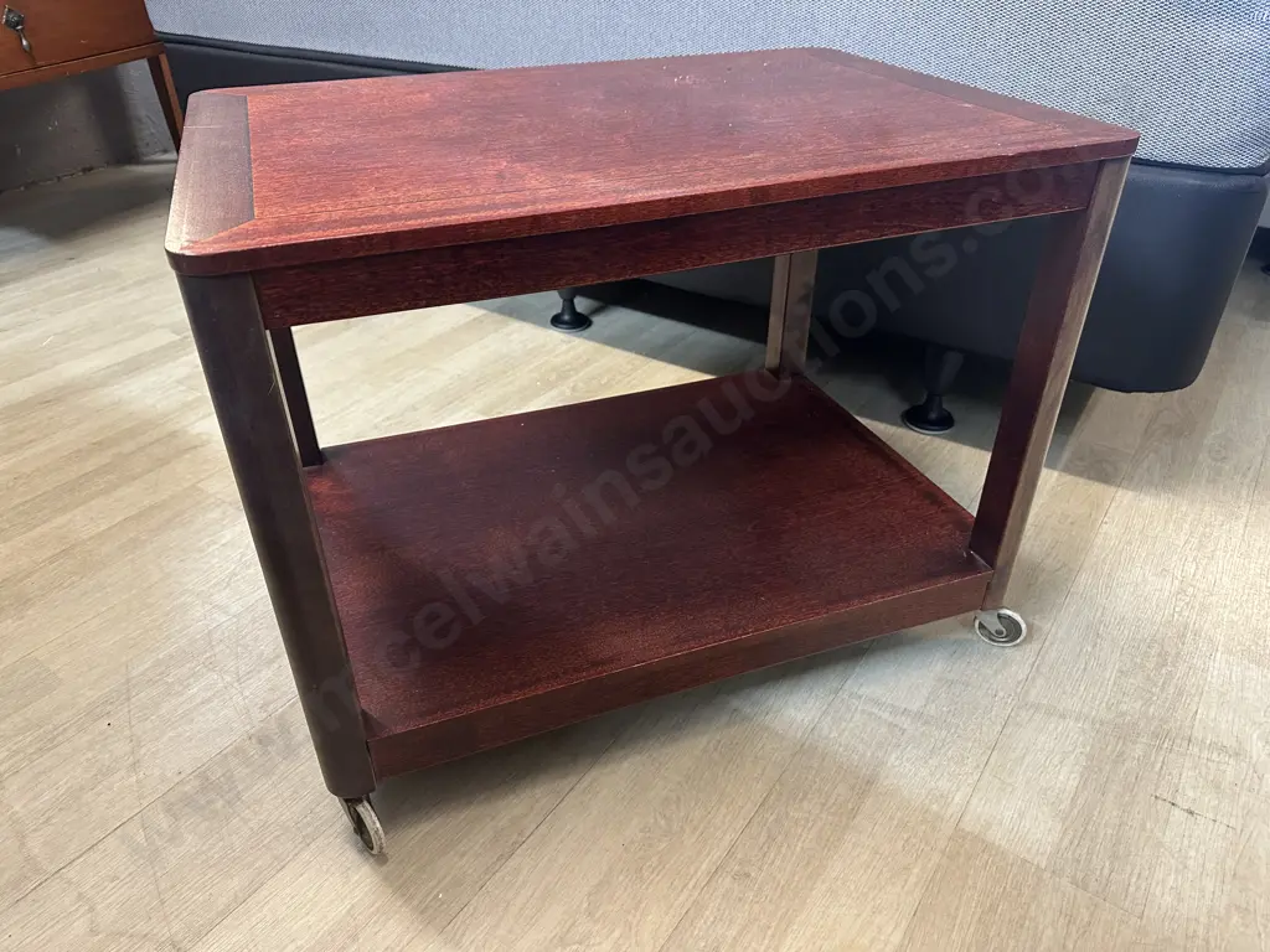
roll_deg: +0.1
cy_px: 476
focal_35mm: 24
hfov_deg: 71.6
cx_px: 635
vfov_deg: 56.8
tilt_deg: -33.5
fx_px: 881
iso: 400
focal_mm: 6.86
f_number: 1.78
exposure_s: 1/50
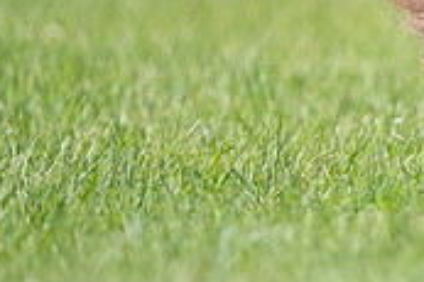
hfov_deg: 1.0
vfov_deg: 0.7
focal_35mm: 2017
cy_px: -77
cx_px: 676
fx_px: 23733
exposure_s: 1/4000
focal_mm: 600
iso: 1250
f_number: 6.3
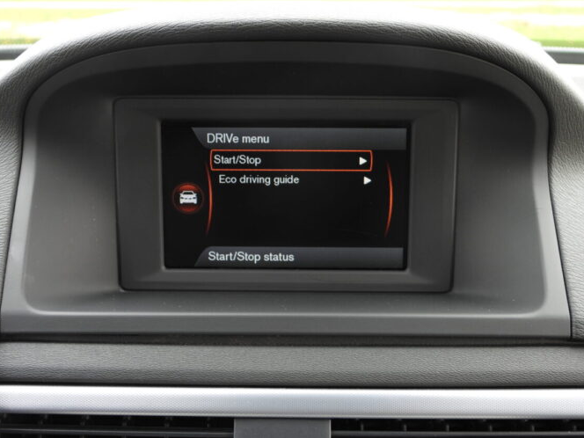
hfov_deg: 32.7
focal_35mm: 59
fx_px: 995
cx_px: 282
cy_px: 205
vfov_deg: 24.8
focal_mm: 9.8
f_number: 3.5
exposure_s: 1/40
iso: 100
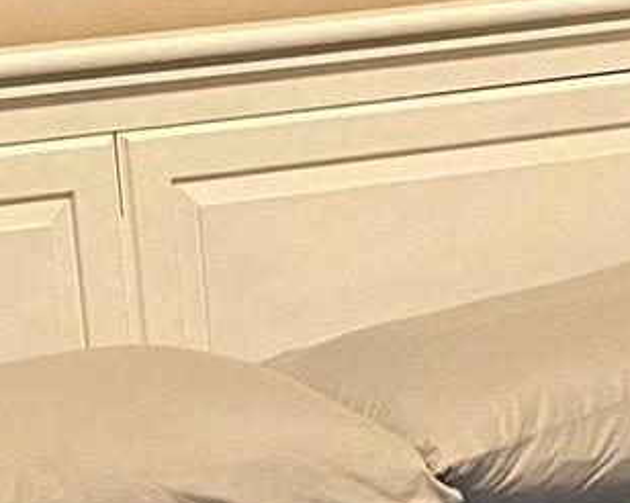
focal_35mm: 169
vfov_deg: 8.8
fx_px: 3149
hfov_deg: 11.4
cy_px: 826
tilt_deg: -22.9
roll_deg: +0.2
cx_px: 456
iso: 320
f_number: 1.8
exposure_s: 1/60
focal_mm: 4.25
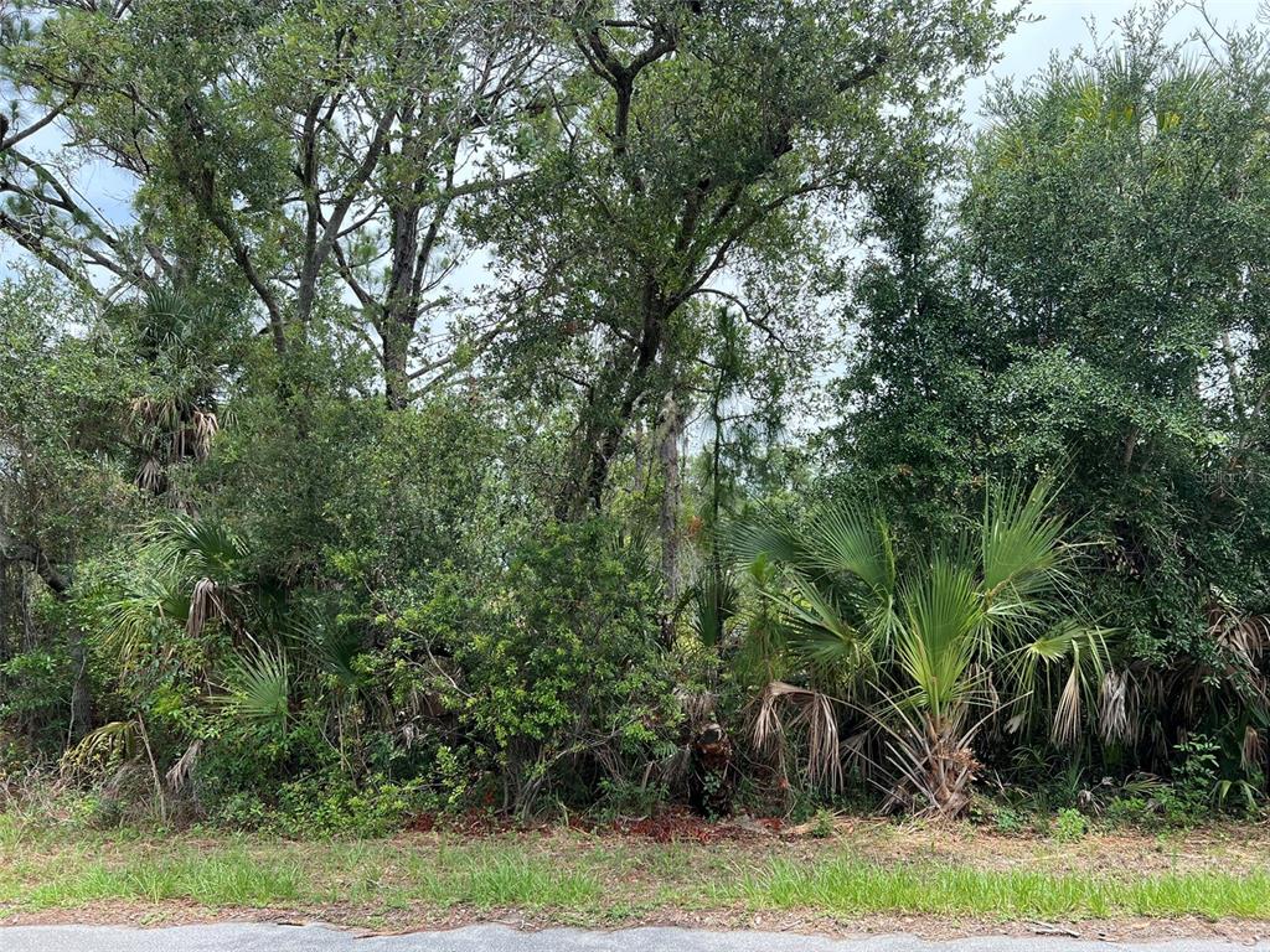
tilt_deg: +7.6
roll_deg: +0.3
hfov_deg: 67.3
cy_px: 476
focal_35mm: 26
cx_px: 635
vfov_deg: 53.1
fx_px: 954
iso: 50
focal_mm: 5.7
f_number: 1.5
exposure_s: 1/1171
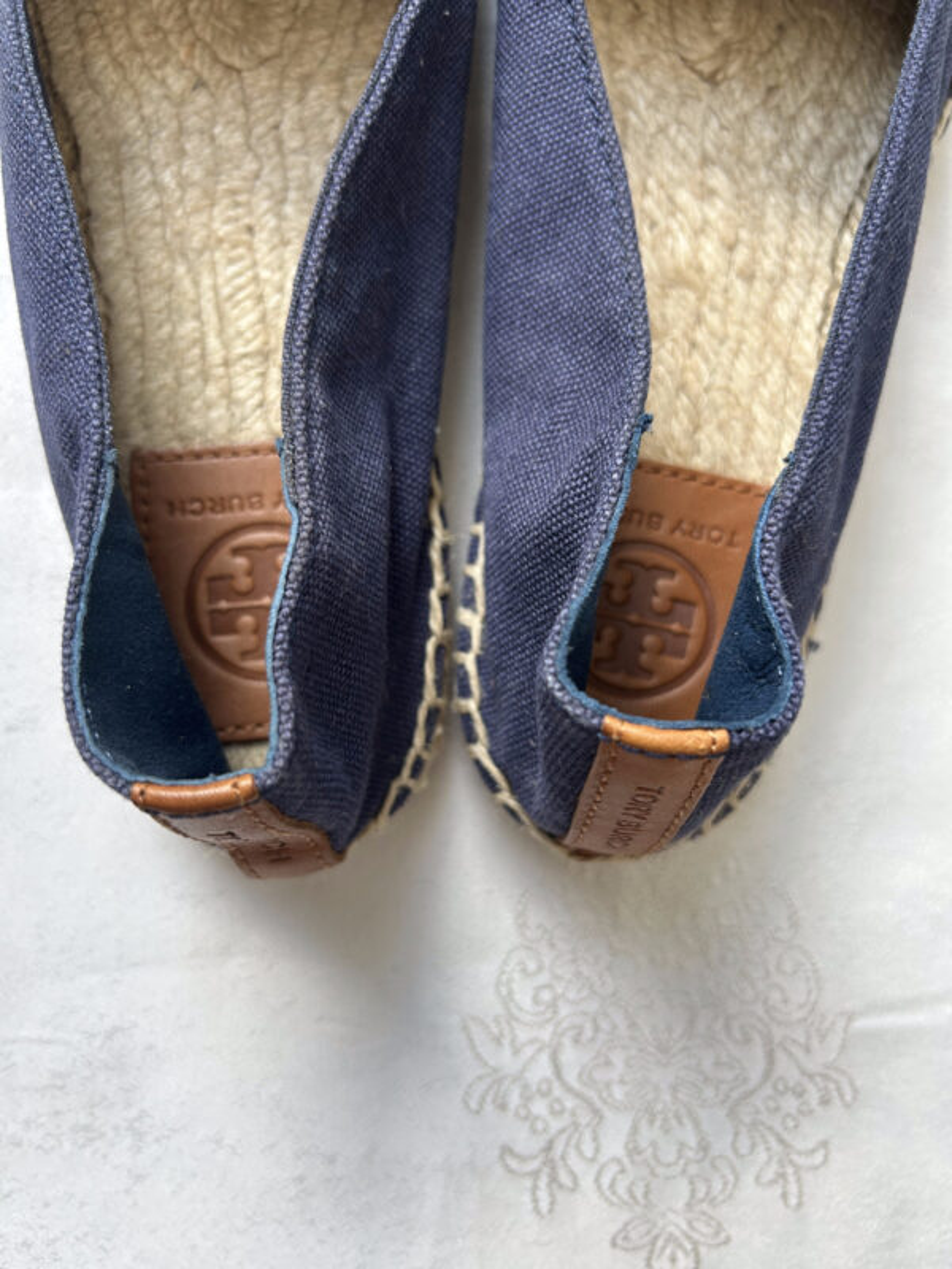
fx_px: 953
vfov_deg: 67.3
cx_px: 476
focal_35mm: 26
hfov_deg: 53.1
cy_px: 634
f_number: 1.5
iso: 80
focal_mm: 5.7
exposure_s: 1/121
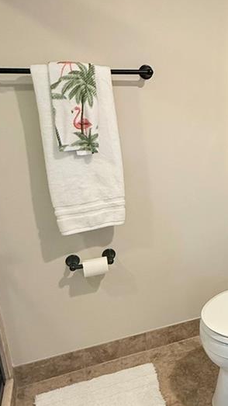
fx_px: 376
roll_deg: -0.9
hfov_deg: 30.8
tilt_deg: -16.1
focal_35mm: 35
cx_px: 238
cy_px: 196
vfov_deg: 56.6
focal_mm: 2.22
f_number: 2.2
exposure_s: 1/60
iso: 250
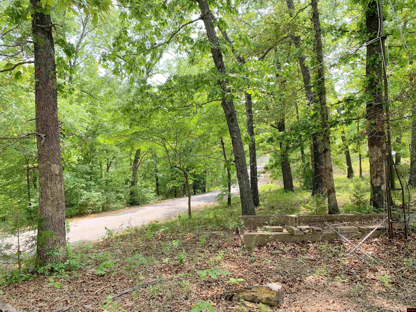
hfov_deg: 67.3
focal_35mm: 26
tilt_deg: +4.7
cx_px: 208
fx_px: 312
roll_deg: +0.7
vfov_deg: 53.1
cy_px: 156
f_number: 1.8
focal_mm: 4.25
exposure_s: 1/275
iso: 25
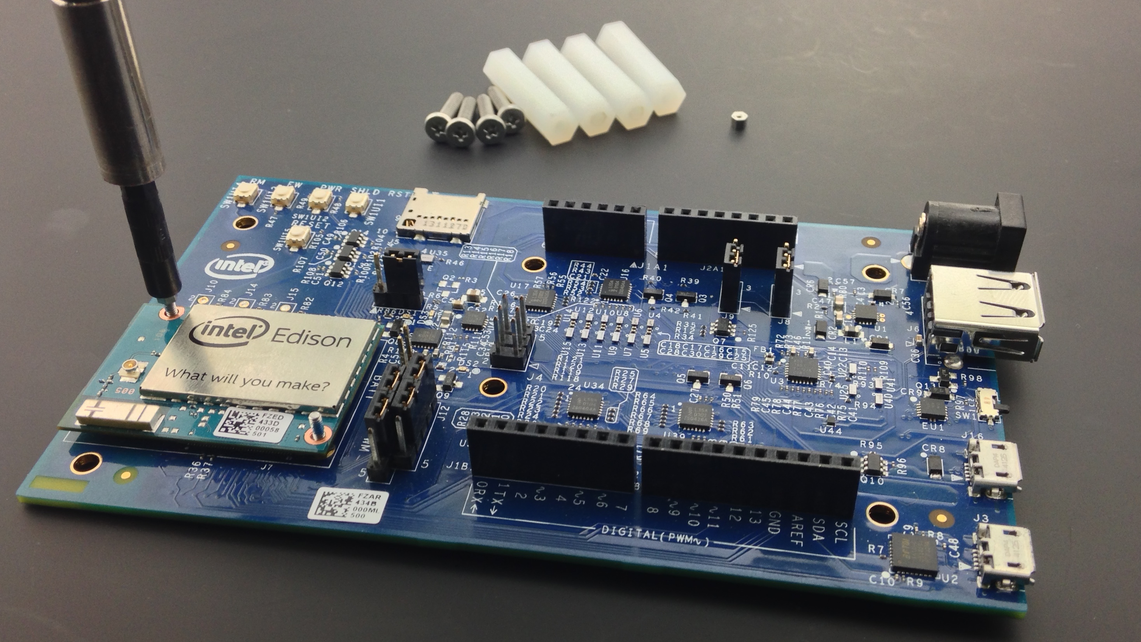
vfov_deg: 29.7
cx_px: 610
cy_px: 347
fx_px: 1210
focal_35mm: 40
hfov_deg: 50.4
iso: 64
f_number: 2.4
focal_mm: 4.12
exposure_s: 1/120
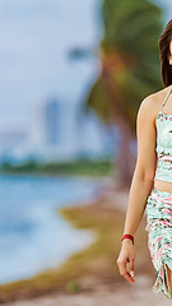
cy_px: 175
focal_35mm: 265
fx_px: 2149
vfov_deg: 8.1
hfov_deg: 4.6
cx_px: 167
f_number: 1.8
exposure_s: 1/3200
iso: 640
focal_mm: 135
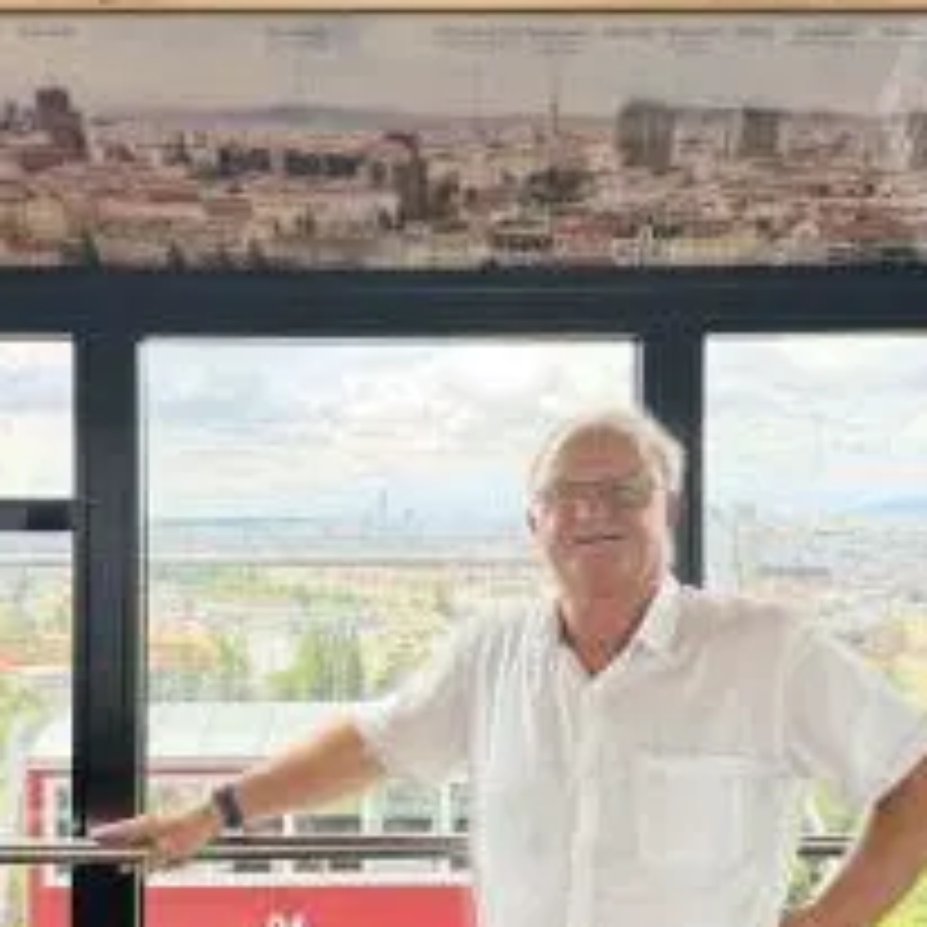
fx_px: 1121
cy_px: 544
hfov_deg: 44.9
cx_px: 428
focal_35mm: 37
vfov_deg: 44.7
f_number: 1.78
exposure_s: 1/467
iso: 100
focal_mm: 6.76
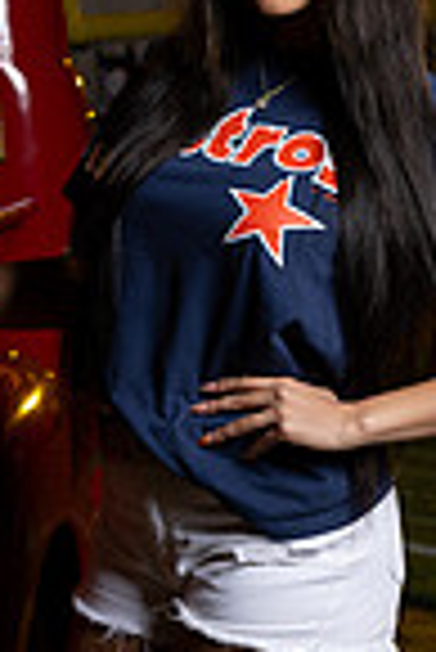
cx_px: 247
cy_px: 445
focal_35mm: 155
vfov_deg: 13.2
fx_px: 2809
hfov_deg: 8.9
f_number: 4
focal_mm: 50
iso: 200
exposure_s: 1/125
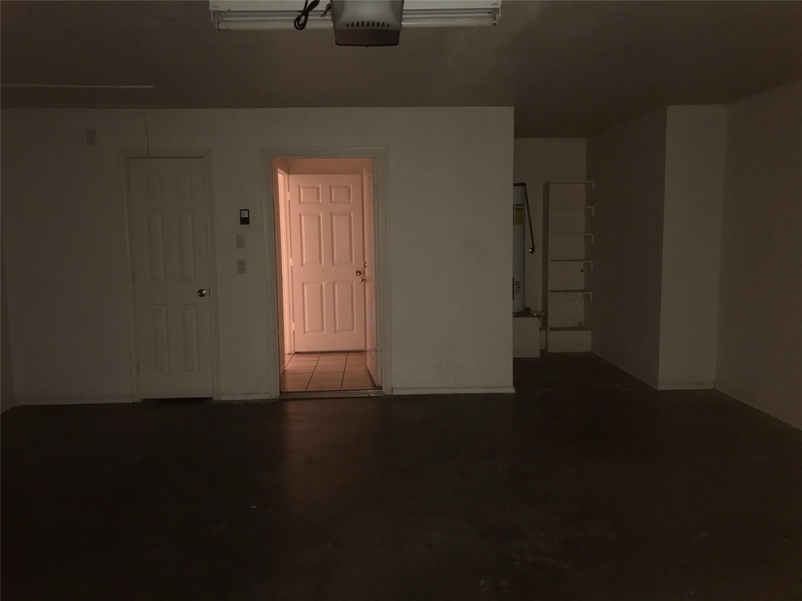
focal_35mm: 28
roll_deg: +1.2
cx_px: 401
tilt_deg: -6.7
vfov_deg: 49.7
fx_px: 649
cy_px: 300
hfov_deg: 63.4
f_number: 1.8
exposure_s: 1/16
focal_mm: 3.99
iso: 80
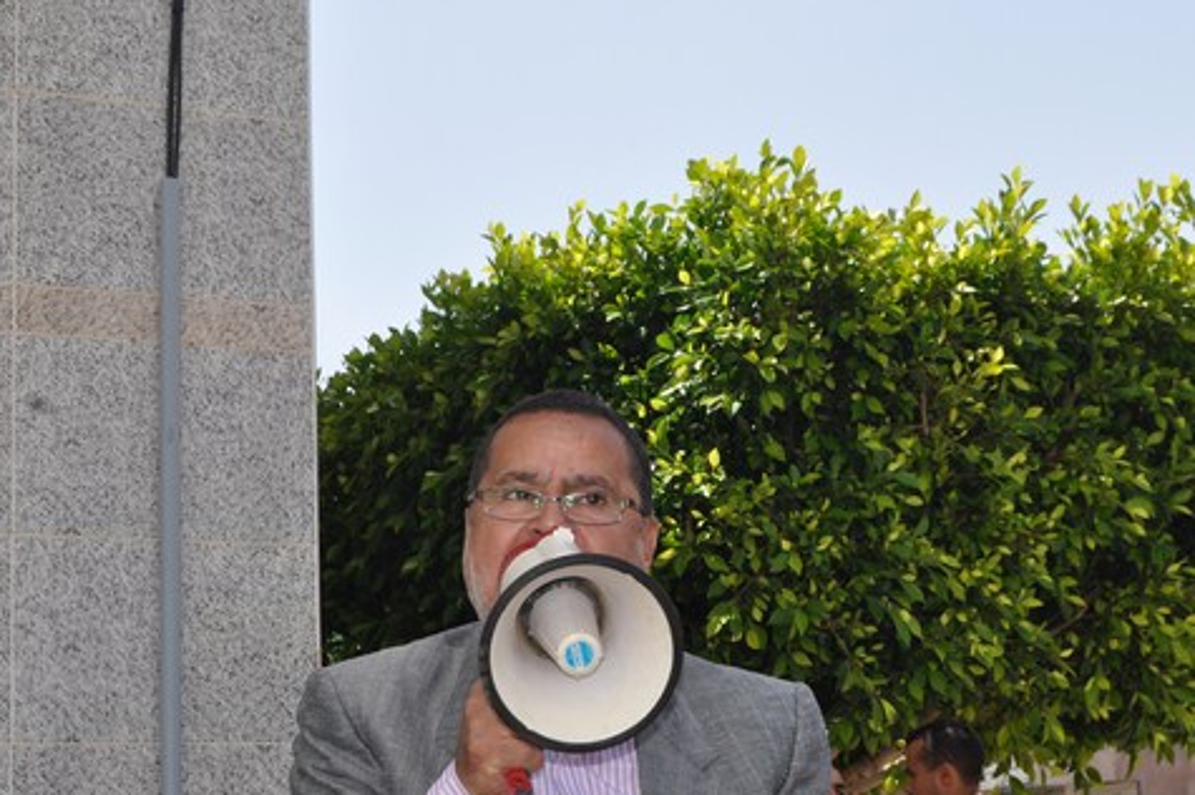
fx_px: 2344
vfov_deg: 19.2
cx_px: 677
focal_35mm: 71
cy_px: 479
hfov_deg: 28.6
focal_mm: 35
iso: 200
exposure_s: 1/200
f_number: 11
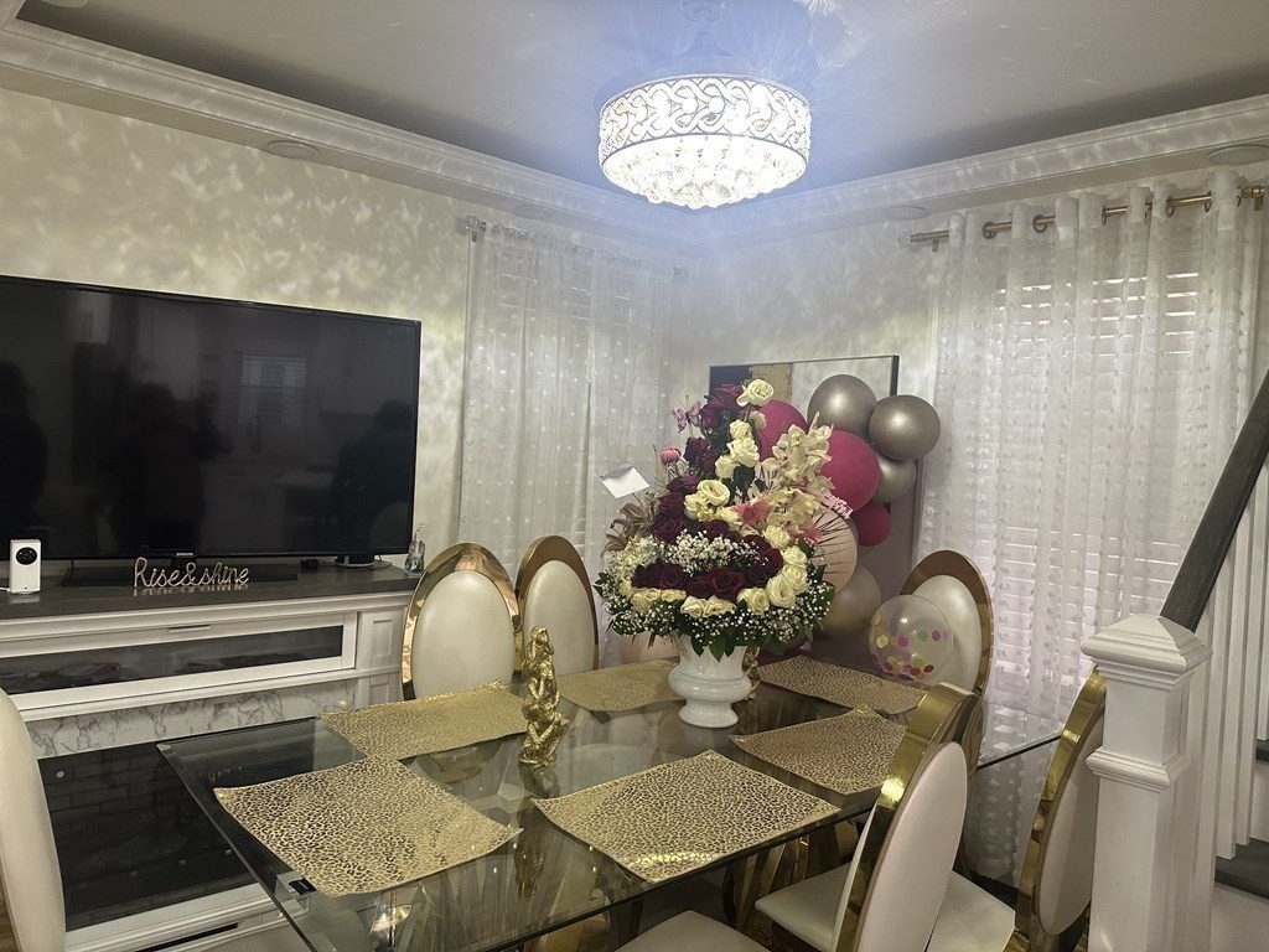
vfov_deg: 56.8
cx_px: 634
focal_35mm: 24
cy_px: 476
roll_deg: -2.8
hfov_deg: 71.6
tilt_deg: -2.5
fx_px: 880
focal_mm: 6.86
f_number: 1.78
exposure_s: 1/120
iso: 200
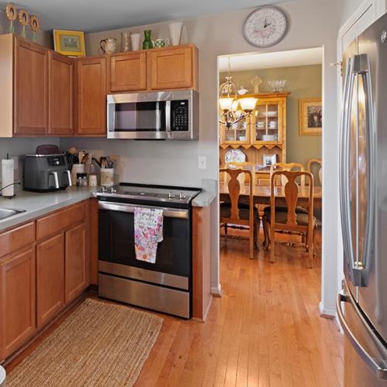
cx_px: 11
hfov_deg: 48.5
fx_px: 354
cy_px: 141
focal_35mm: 28
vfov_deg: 56.5
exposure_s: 1/4
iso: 400
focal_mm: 10.5
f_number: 7.1
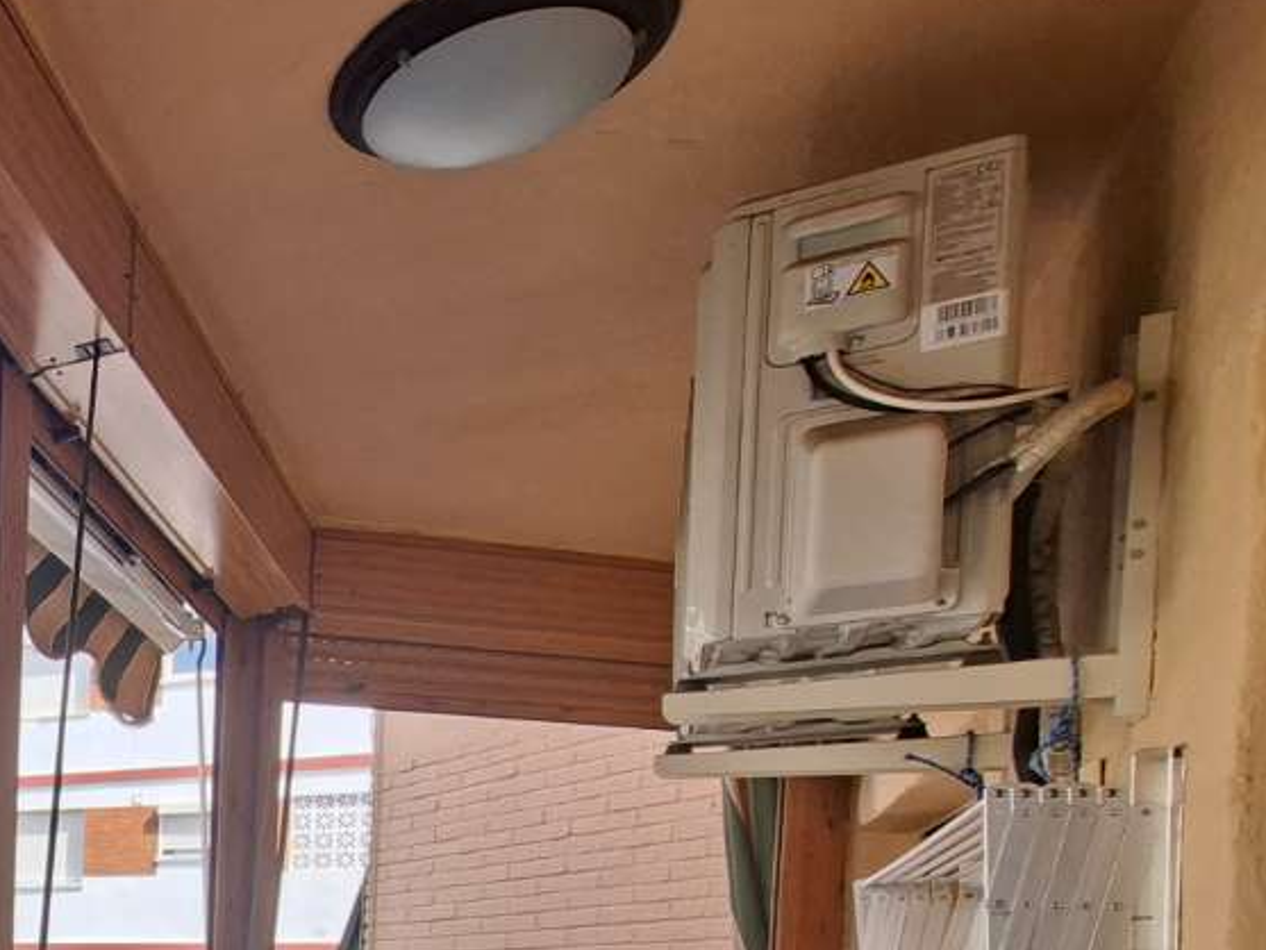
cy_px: 1067
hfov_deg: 36.7
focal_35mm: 35
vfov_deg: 34.6
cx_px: -336
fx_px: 1280
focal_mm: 1.74
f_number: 2.2
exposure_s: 1/120
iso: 40
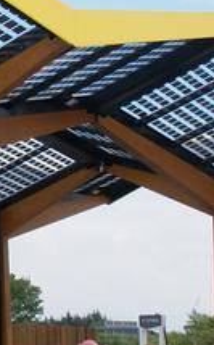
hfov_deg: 9.6
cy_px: 108
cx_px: -167
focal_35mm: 129
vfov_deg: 16.2
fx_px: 1209
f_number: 4.5
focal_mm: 20
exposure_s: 1/800
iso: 100
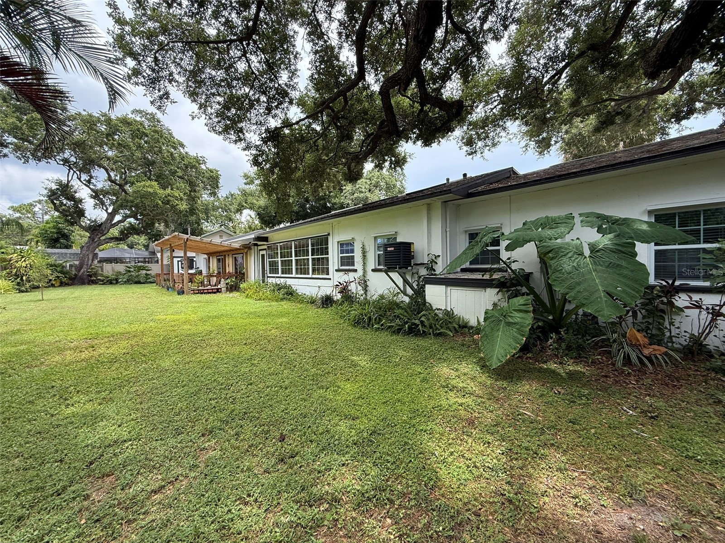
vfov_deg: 85.7
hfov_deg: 102.1
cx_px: 362
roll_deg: +0.5
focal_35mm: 14
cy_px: 272
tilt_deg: -1.7
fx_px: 293
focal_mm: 2.22
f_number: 2.2
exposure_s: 1/475
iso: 64
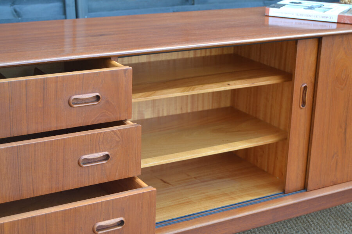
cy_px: 117
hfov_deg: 29.9
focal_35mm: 68
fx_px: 660
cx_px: 176
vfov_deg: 20.2
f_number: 5.3
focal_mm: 45
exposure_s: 1/100
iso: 400
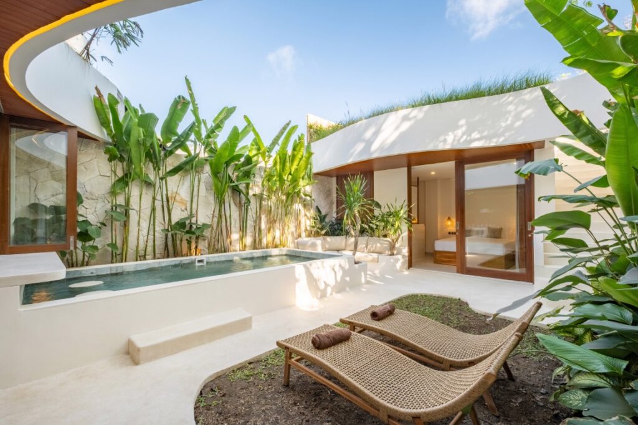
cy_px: 212
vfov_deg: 77.3
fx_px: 266
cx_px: 319
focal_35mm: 15
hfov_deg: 100.4
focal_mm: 10
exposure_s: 1/120
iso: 640
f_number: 9
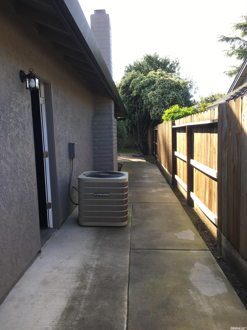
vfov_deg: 61.7
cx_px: 124
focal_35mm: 29
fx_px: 276
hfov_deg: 48.2
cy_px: 165
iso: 25
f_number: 2.2
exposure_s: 1/154
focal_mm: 4.15
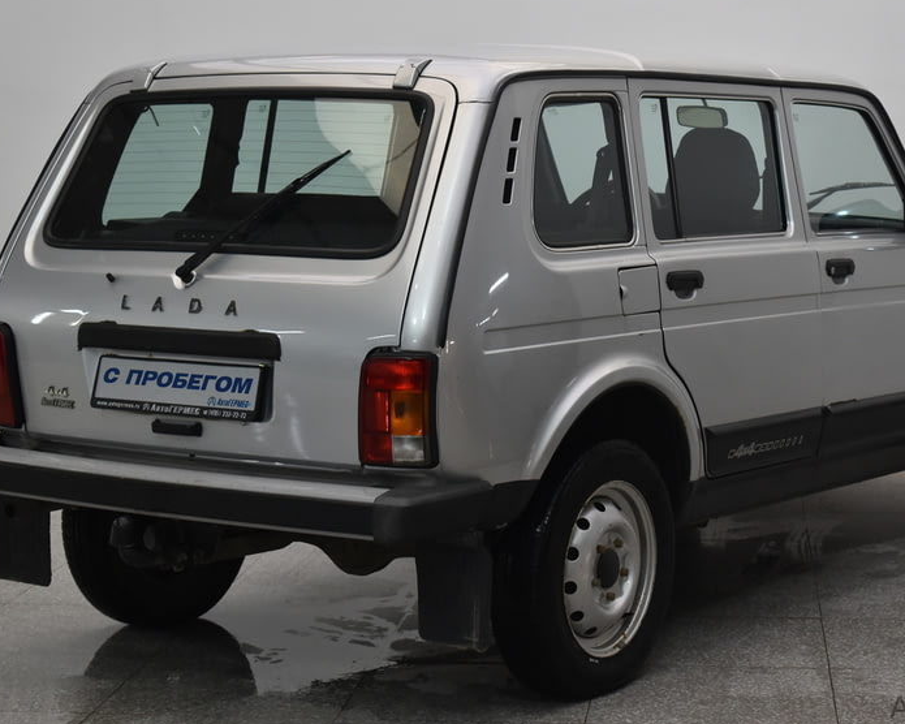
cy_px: 341
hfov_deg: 22.7
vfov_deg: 18.3
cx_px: 512
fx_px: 2250
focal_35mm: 84
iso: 800
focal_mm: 46
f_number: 5.3
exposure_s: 1/100
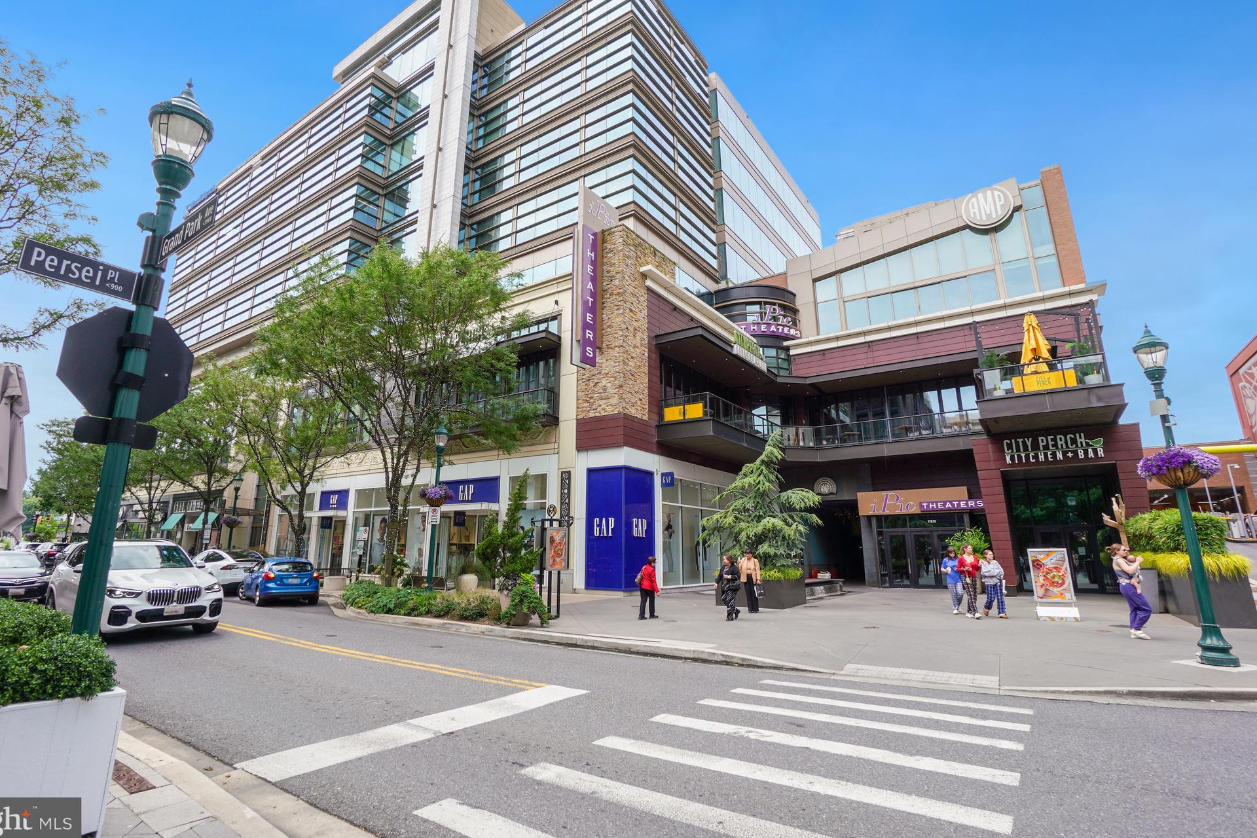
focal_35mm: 16
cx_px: 606
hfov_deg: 96.7
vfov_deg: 73.7
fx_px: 559
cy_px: 398
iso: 100
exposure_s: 1/125
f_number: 8
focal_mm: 10
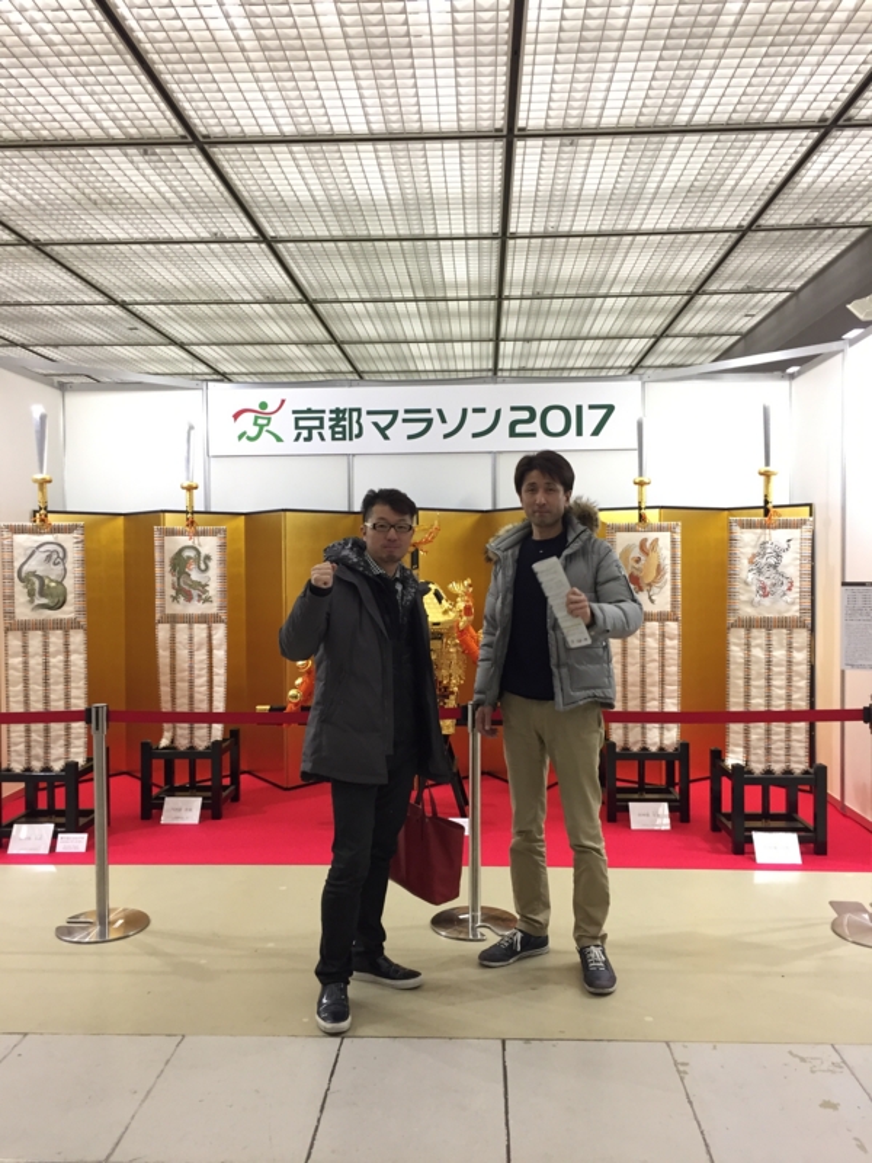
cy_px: 582
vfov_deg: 61.7
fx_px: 974
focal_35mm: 29
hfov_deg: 48.2
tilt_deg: -0.2
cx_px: 436
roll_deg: +1.3
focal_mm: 4.15
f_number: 2.2
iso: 50
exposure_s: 1/30
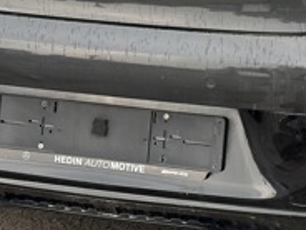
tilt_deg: -11.4
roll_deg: +3.5
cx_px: 251
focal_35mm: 167
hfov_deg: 11.8
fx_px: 1476
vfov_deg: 8.8
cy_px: -64
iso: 80
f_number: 1.78
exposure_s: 1/353
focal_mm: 6.86
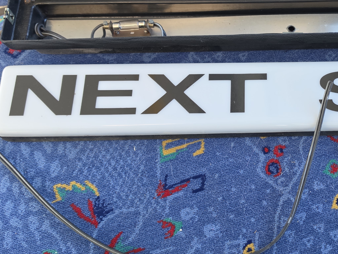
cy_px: 80
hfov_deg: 40.0
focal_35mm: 45
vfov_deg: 31.9
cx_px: 280
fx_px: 439
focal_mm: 6.5
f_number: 1.4
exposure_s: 1/100
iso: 250
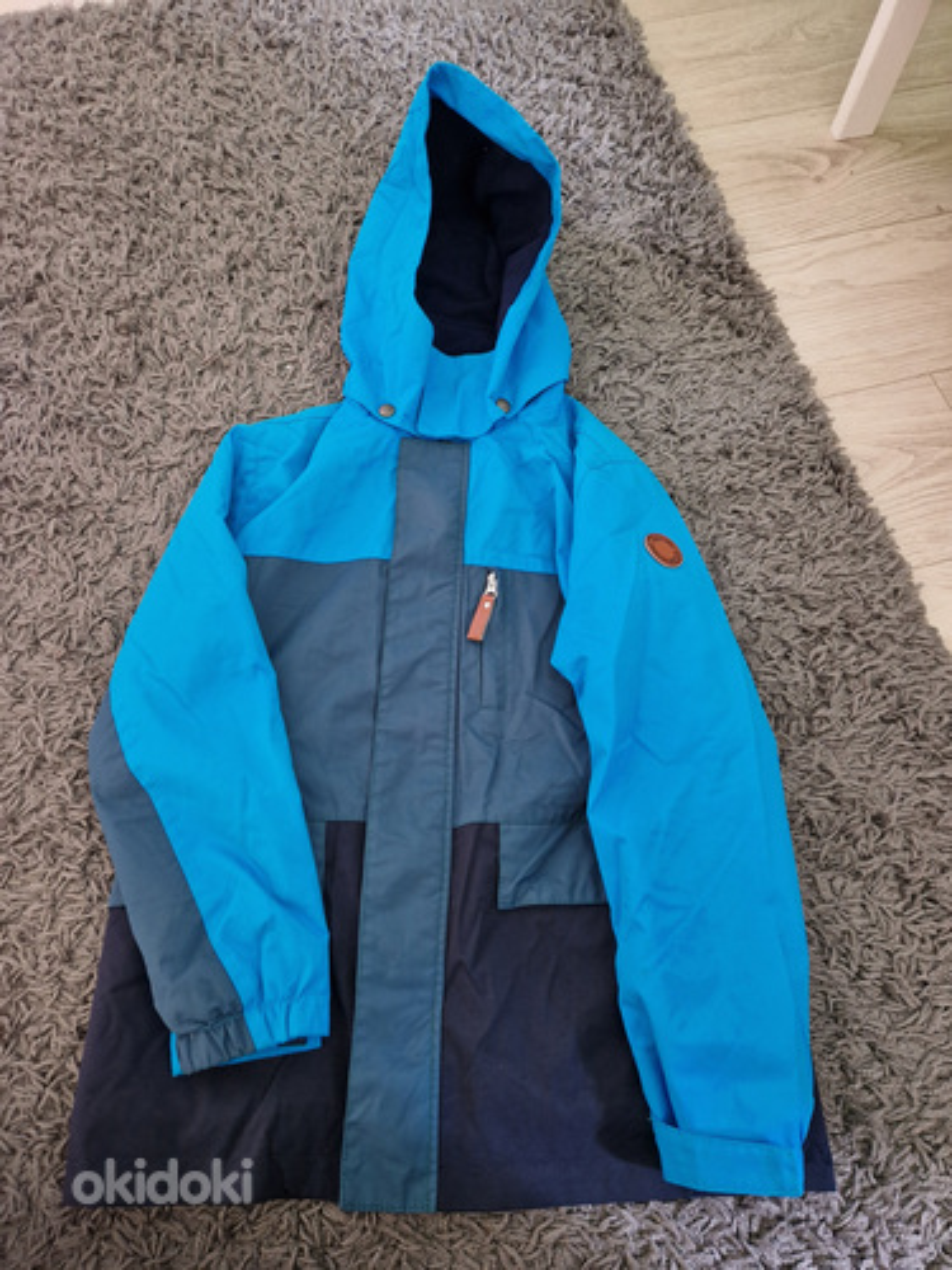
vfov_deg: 73.9
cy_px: 635
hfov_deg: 58.9
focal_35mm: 23
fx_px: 843
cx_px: 476
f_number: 1.8
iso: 640
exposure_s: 1/25
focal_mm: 5.4
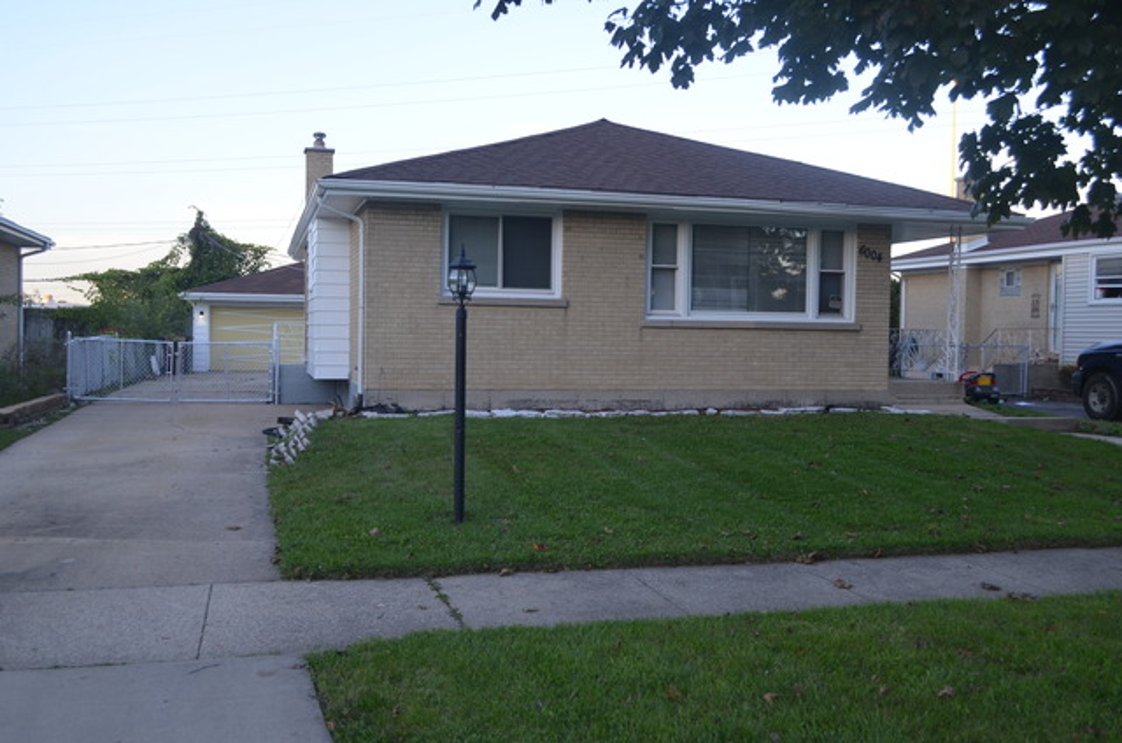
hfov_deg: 53.2
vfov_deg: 36.7
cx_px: 561
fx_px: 1120
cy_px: 372
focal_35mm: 36
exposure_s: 1/125
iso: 320
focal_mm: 24
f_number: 5.6
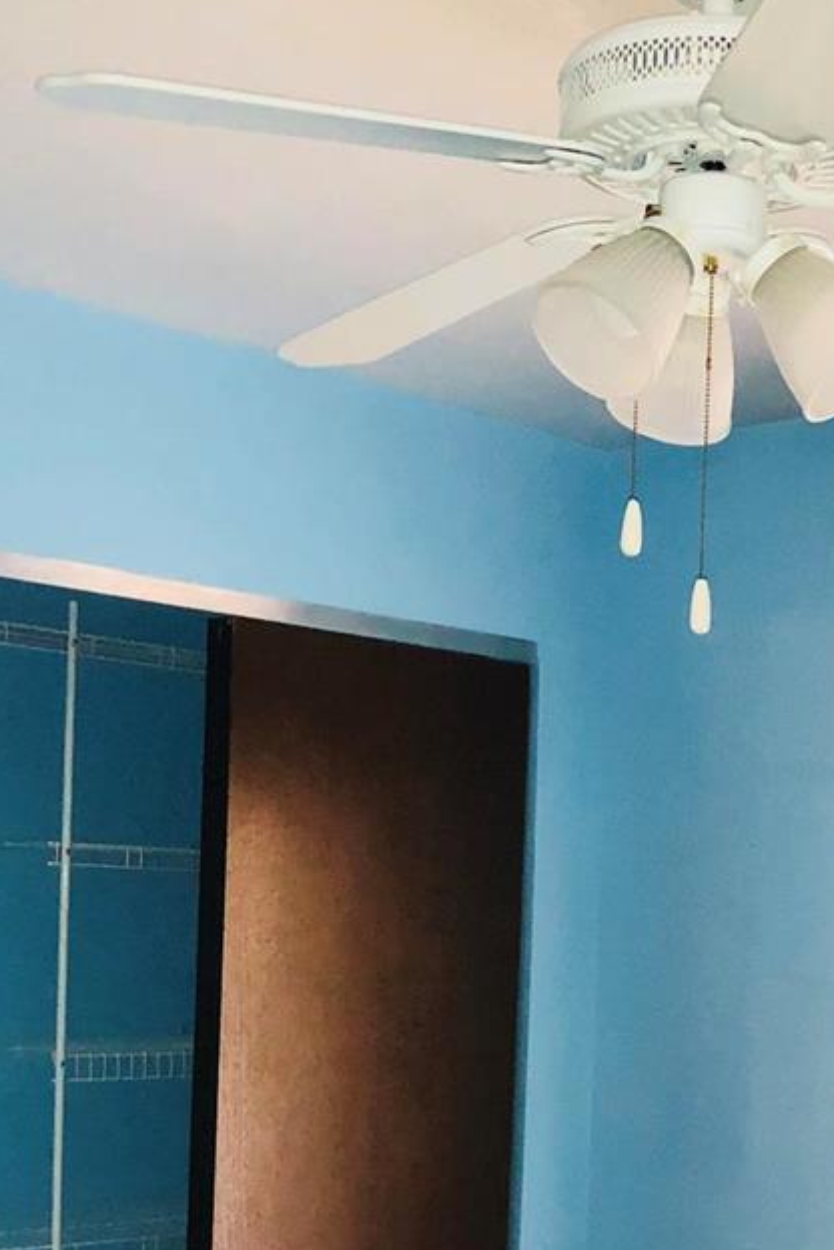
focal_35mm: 56
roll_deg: -2.0
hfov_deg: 23.5
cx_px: 766
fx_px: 1946
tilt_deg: -2.0
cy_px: 970
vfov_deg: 34.7
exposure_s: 1/60
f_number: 1.8
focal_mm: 4
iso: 250
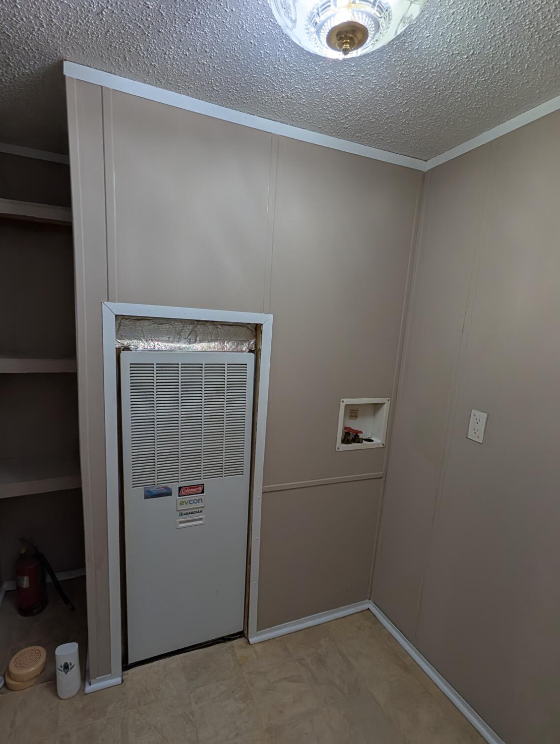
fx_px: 344
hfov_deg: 78.2
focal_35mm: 16
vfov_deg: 94.2
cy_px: 401
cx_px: 272
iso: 53
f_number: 1.7
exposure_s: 1/165
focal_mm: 2.02
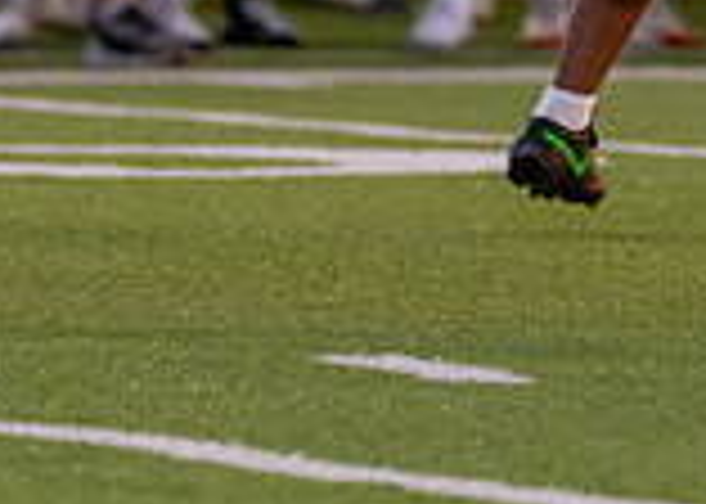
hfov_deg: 1.4
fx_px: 28540
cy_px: -384
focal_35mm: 1424
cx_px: 217
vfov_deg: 1.0
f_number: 2.8
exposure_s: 1/2000
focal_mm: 200
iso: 1250
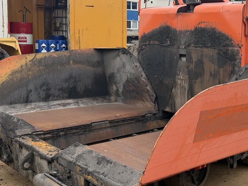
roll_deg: -2.1
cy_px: 86
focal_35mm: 52
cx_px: 205
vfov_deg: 28.0
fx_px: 372
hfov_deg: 35.4
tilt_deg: -7.6
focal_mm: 6.76
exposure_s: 1/1812
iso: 100
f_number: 1.78
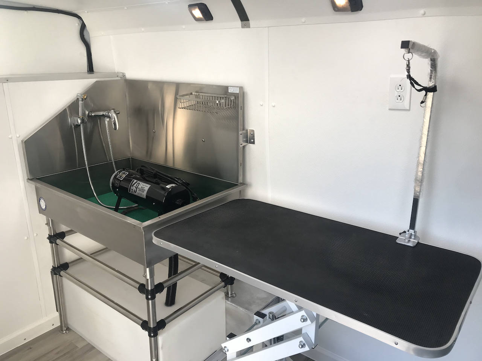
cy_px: 180
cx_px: 241
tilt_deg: -17.3
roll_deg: -0.1
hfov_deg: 63.4
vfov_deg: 49.7
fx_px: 390
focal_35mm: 28
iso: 25
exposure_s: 1/120
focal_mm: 3.99
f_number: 1.8
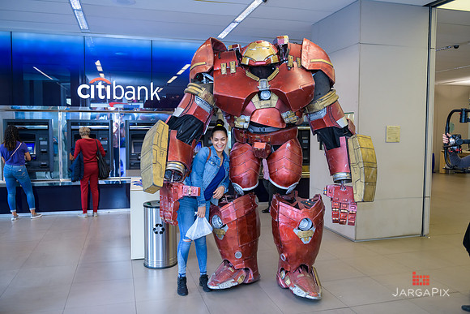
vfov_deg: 41.1
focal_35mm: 32
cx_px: 235
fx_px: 418
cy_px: 157
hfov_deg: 58.7
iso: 800
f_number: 3.2
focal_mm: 32
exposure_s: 1/125
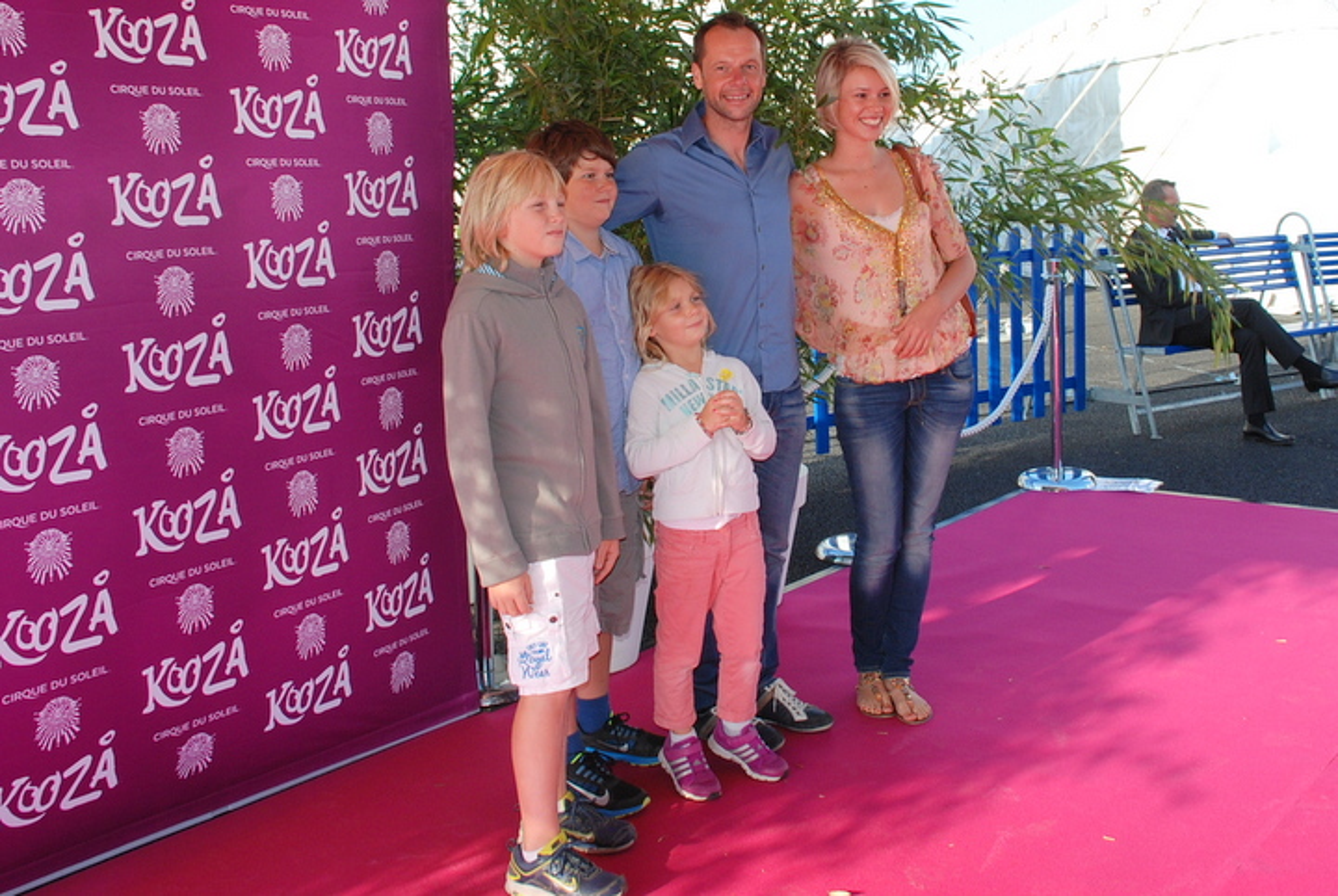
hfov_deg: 61.9
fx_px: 1116
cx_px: 669
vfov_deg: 43.7
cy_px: 448
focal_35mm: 30
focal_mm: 20
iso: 320
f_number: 7.1
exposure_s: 1/200
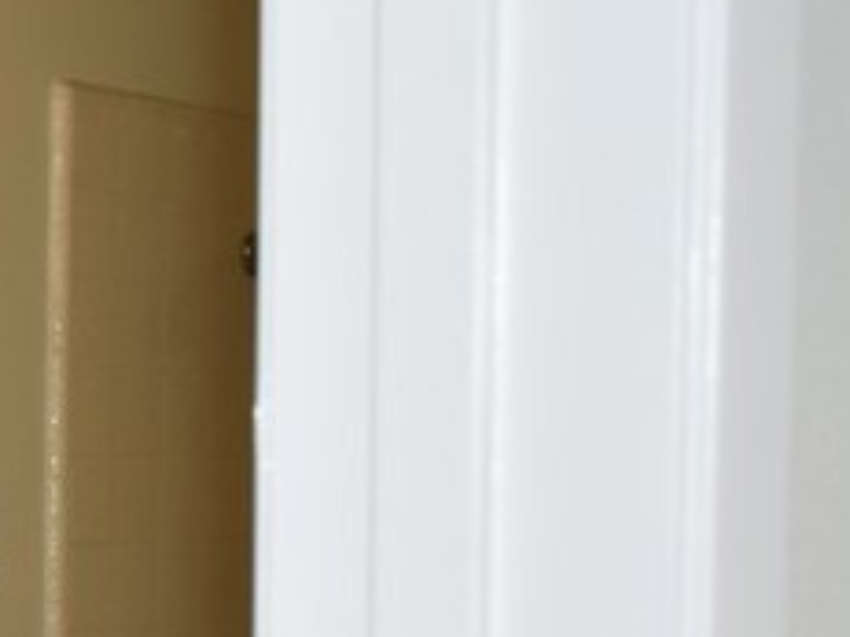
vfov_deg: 12.6
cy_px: 738
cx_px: -603
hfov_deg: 15.2
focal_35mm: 115
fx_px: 2822
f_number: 3.5
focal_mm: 18
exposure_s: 1/60
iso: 100
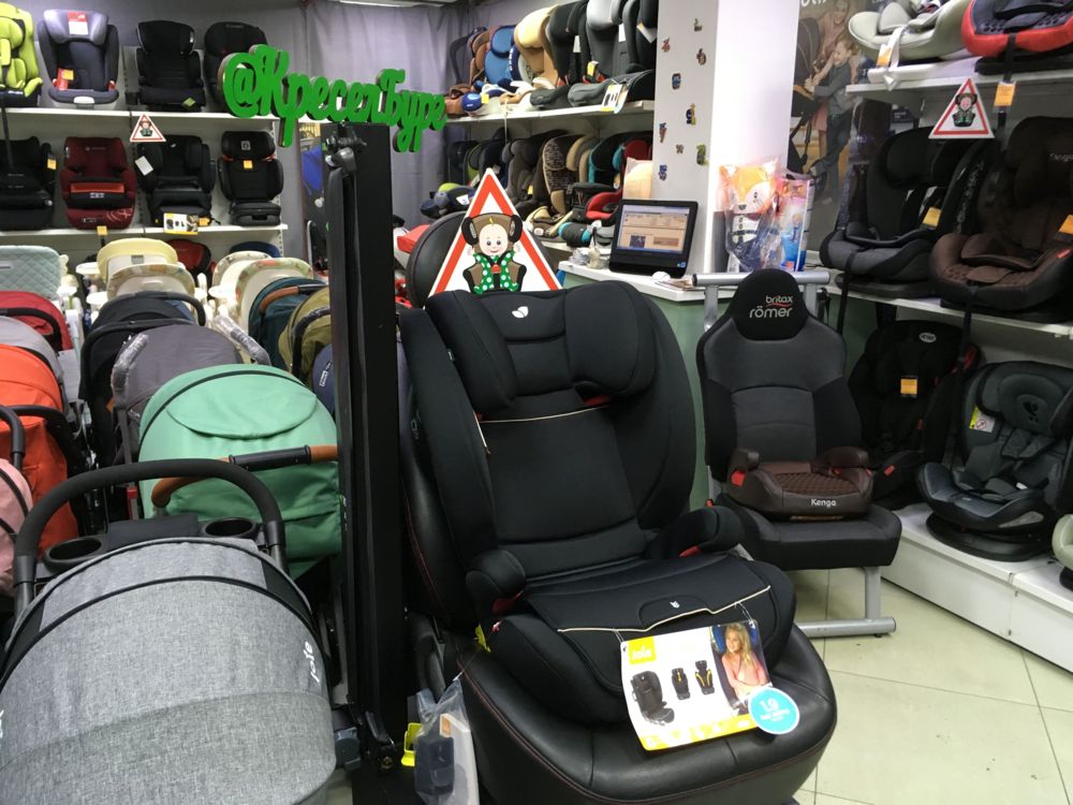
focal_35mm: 29
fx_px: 899
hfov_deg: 61.7
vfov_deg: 48.2
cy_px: 402
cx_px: 536
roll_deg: -1.3
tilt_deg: -15.1
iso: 125
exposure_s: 1/33
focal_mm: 4.15
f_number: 2.2
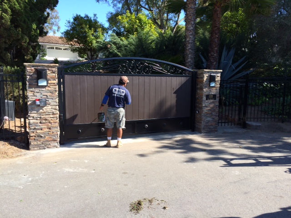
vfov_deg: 46.8
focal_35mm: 30
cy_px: 109
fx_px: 252
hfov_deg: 60.0
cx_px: 146
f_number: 2.2
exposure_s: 1/707
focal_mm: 4.12
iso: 32
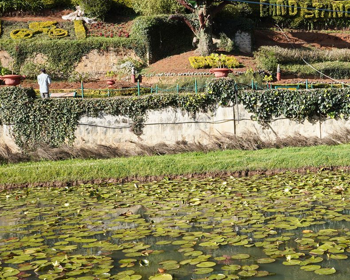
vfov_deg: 26.7
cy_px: 127
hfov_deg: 31.9
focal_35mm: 57
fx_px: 590
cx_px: 294
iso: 200
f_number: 11
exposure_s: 1/100
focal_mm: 24
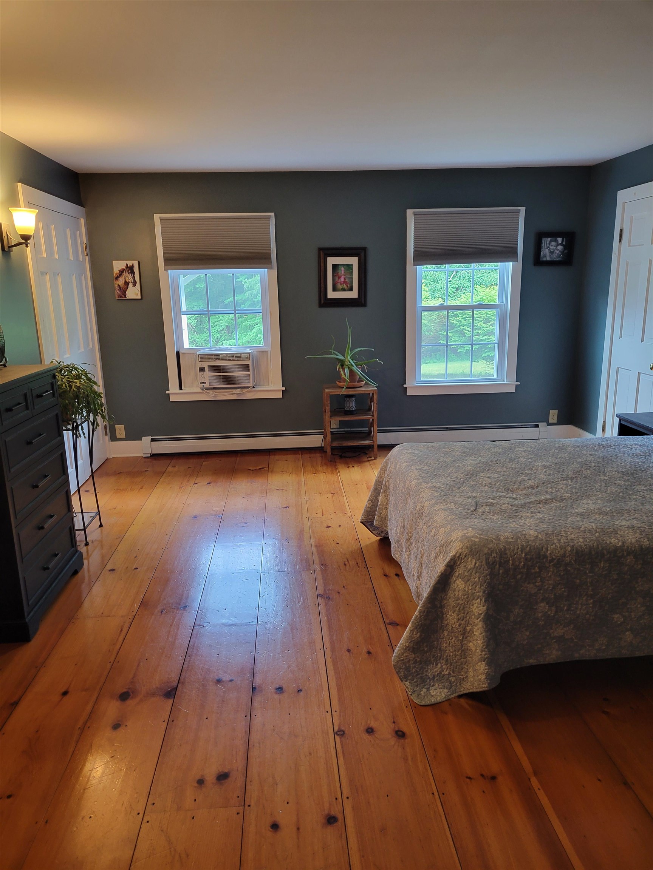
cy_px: 435
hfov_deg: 53.1
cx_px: 326
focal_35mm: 26
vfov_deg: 67.3
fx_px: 654
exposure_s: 1/40
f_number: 1.8
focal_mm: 5.4
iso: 160
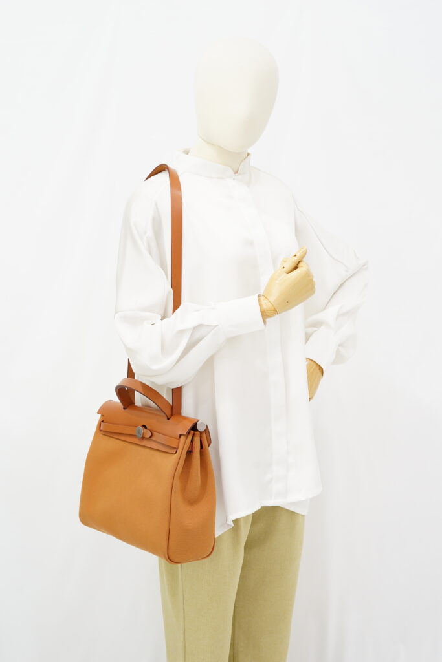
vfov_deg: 39.6
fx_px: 920
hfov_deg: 27.0
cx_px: 221
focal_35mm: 50
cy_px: 331
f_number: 6.3
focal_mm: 50
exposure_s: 1/8
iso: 640
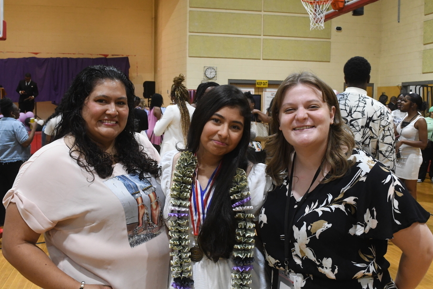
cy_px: 141
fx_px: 481
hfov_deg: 48.5
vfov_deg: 33.4
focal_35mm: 40
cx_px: 212
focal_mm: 26
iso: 3200
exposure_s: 1/100
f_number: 8
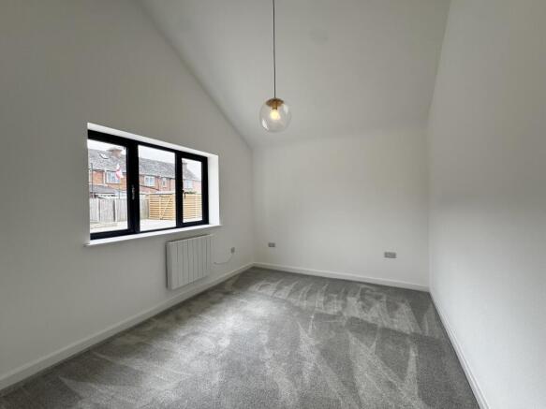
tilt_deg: -0.8
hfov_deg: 102.1
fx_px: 221
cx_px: 273
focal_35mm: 14
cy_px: 204
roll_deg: +0.9
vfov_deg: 85.7
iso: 40
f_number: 2.2
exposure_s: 1/277
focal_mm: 2.22
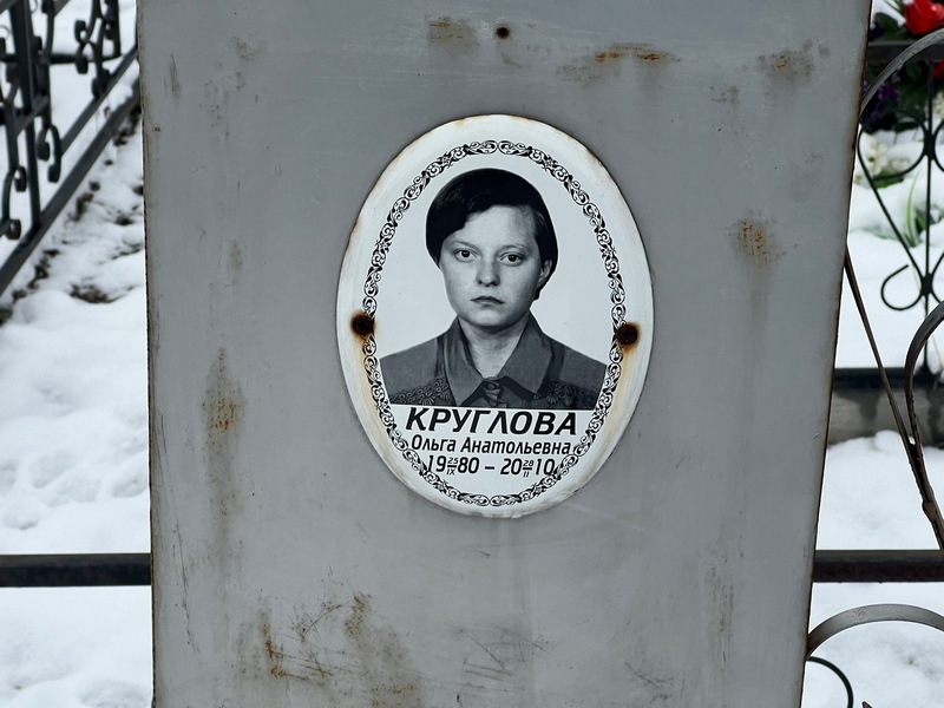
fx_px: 2100
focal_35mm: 77
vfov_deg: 19.1
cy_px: 354
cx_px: 472
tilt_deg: -22.6
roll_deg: +1.0
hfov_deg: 25.3
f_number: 2.8
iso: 64
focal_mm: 9
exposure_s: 1/99
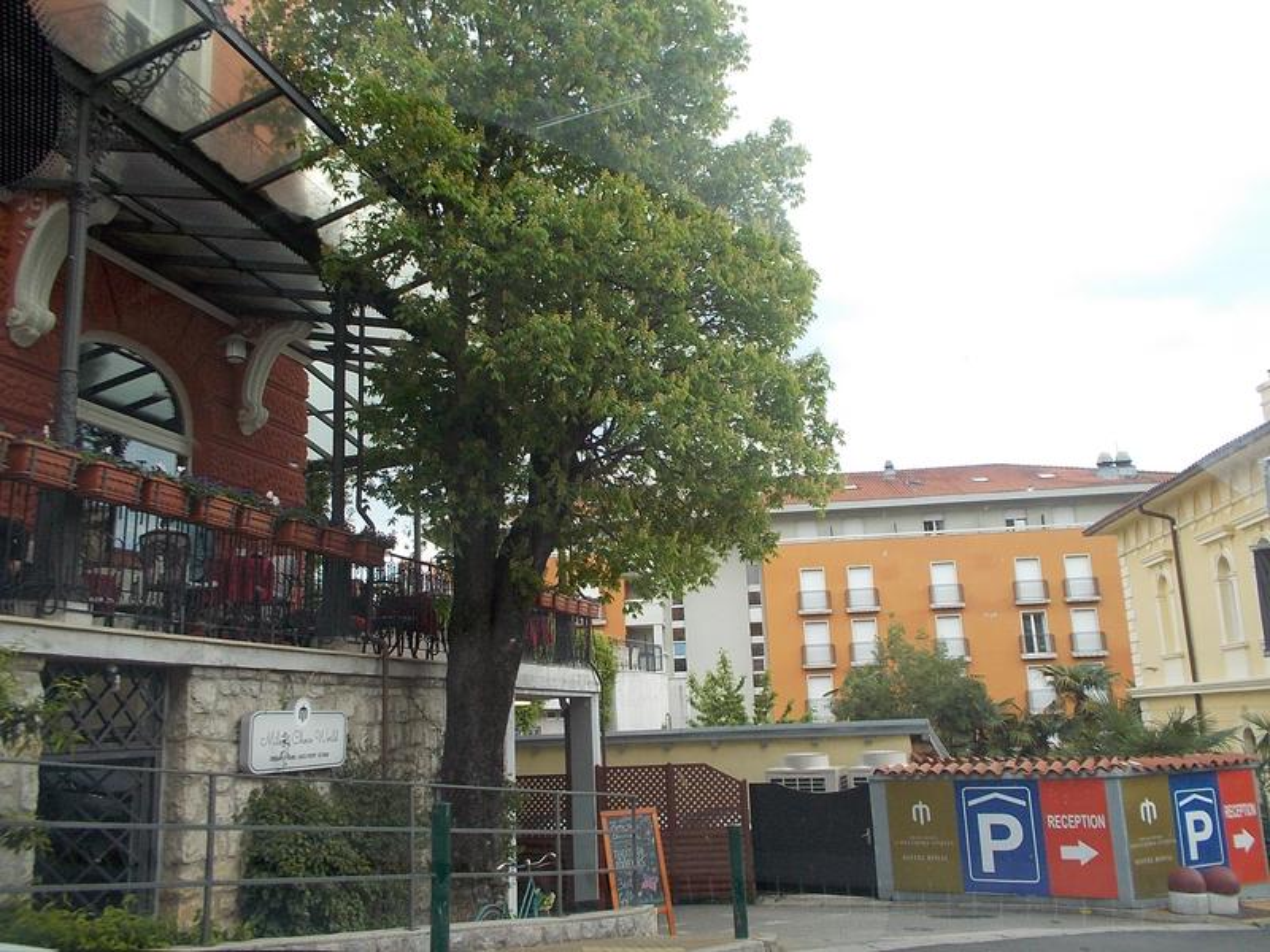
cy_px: 476
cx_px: 635
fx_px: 1064
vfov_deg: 48.2
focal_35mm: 29
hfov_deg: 61.7
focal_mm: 4.1
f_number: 3.3
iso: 125
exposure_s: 1/250
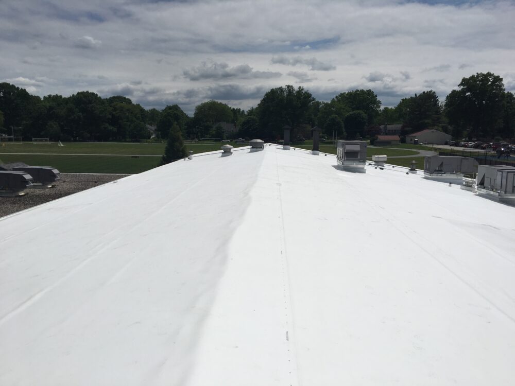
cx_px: 258
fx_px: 431
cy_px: 193
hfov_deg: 61.7
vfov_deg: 48.2
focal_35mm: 29
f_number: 2.2
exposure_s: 1/10989
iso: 25
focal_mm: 4.15
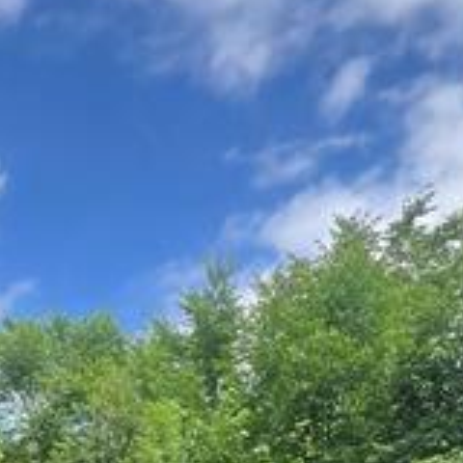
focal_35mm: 55
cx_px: -98
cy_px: 564
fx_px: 832
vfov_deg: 27.2
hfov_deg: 27.3
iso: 32
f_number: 1.8
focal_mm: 1.57
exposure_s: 1/475
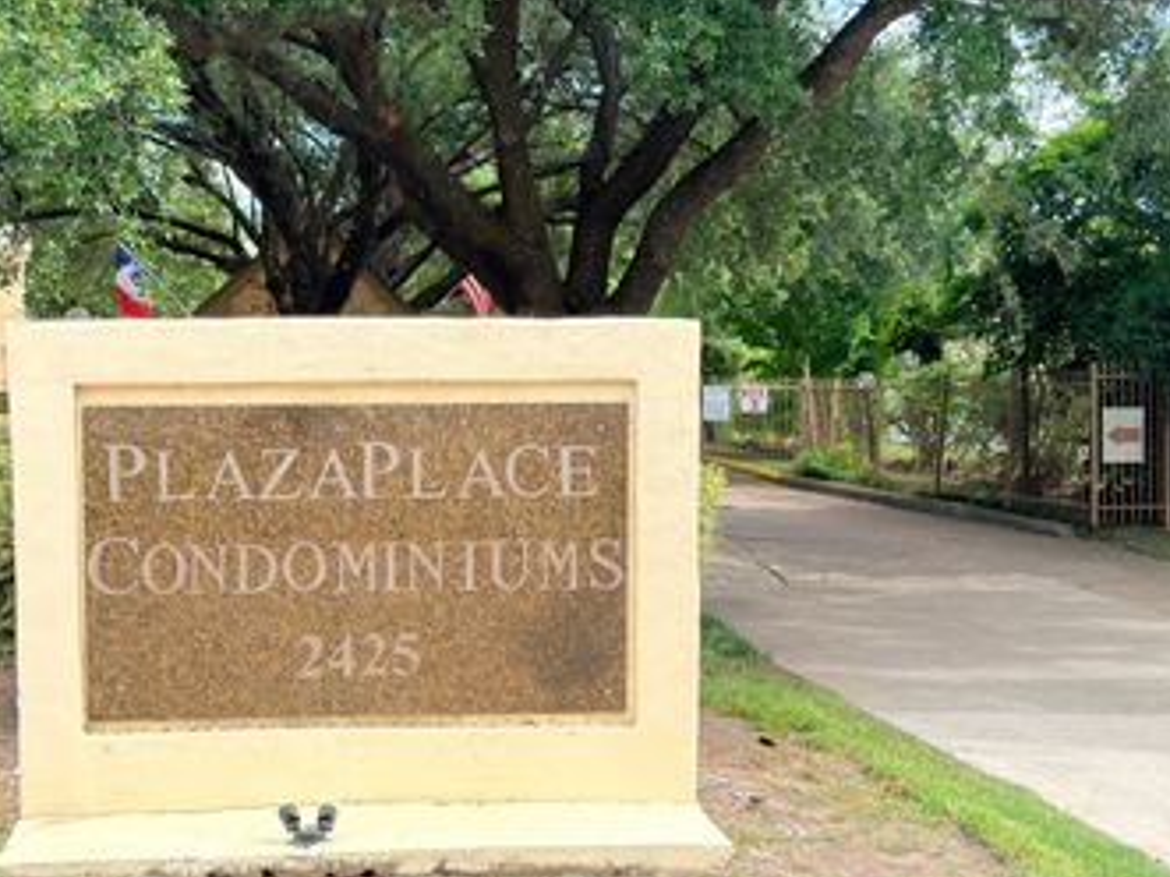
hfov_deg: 36.4
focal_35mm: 52
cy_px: 419
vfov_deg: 28.0
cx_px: 368
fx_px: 1757
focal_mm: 6.76
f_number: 1.78
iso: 100
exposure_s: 1/1309
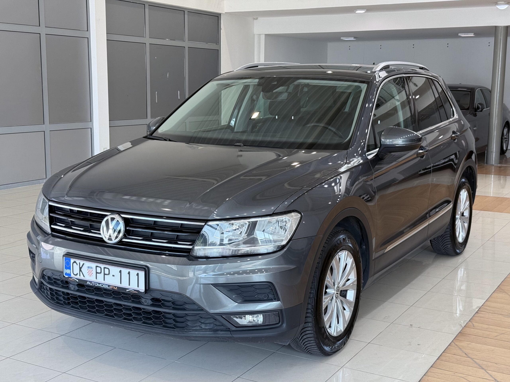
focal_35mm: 48
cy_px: 191
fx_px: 707
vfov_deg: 30.3
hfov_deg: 39.7
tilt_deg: -8.7
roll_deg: -0.4
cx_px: 255
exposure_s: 1/100
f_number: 1.78
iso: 50
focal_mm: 6.76
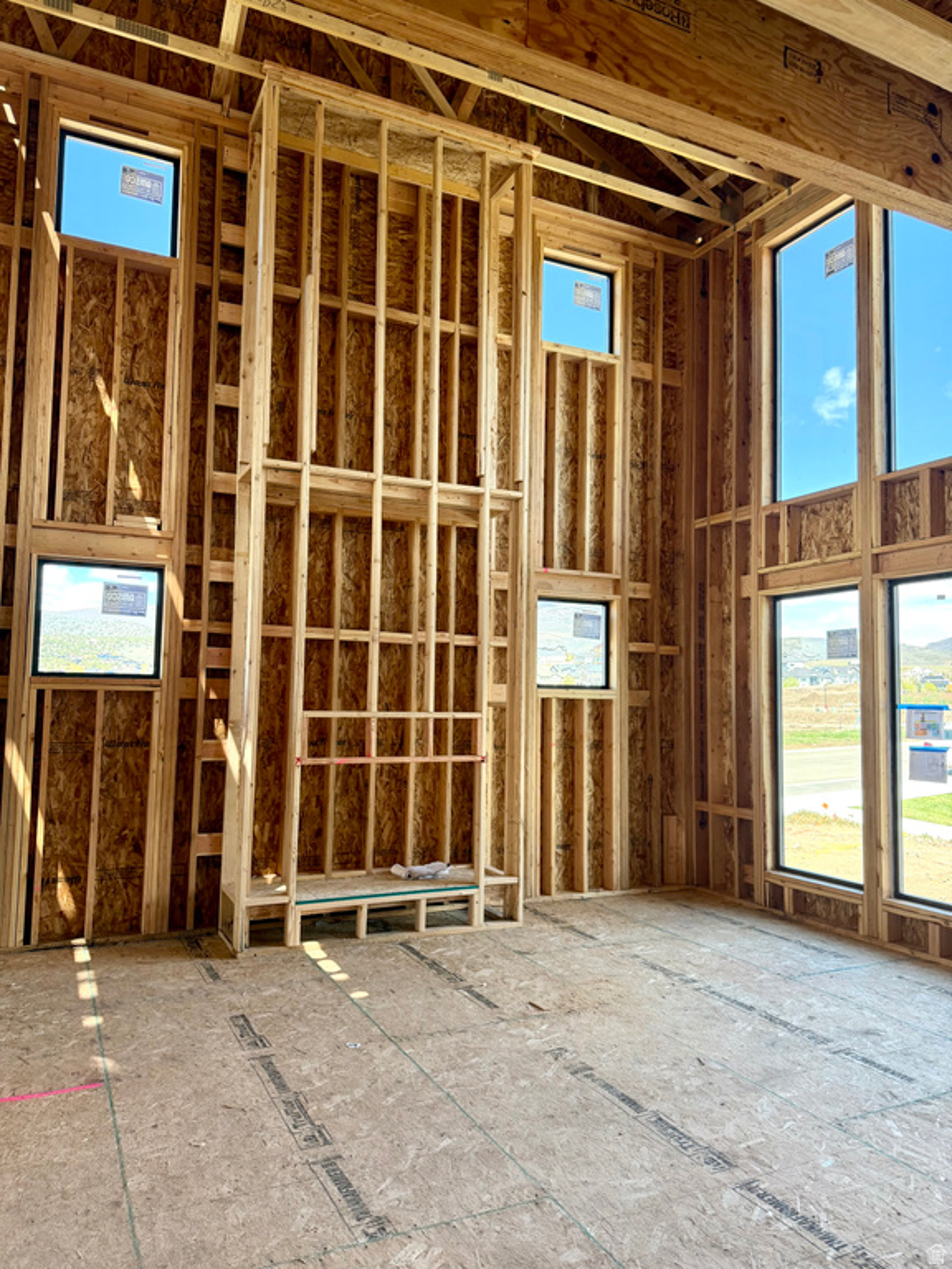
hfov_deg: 56.8
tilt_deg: +3.7
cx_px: 476
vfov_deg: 71.6
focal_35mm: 24
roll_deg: +0.1
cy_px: 634
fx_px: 880
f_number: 1.78
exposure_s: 1/219
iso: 160
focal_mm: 6.76
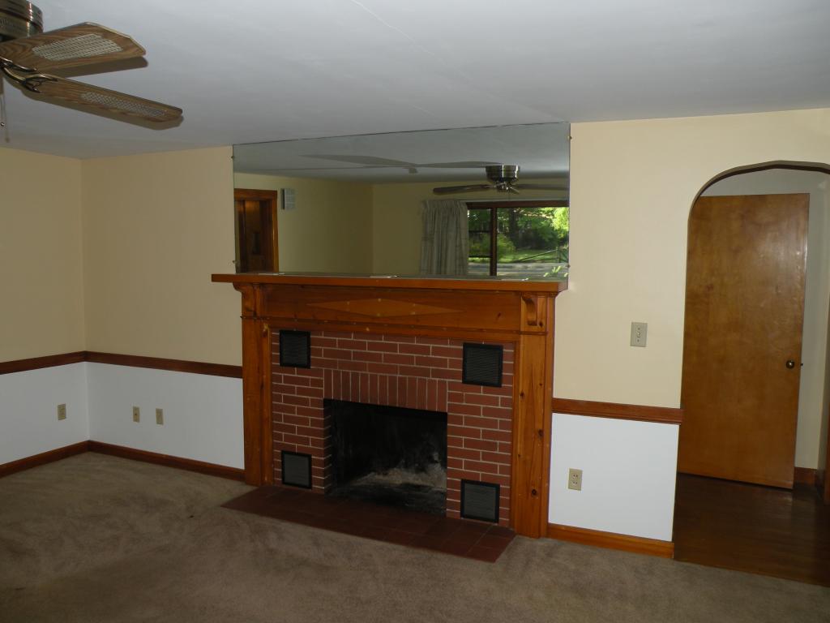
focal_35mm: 27
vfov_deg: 51.4
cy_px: 312
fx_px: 647
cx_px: 415
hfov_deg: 65.3
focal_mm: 4.7
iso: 64
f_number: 2.8
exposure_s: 1/60
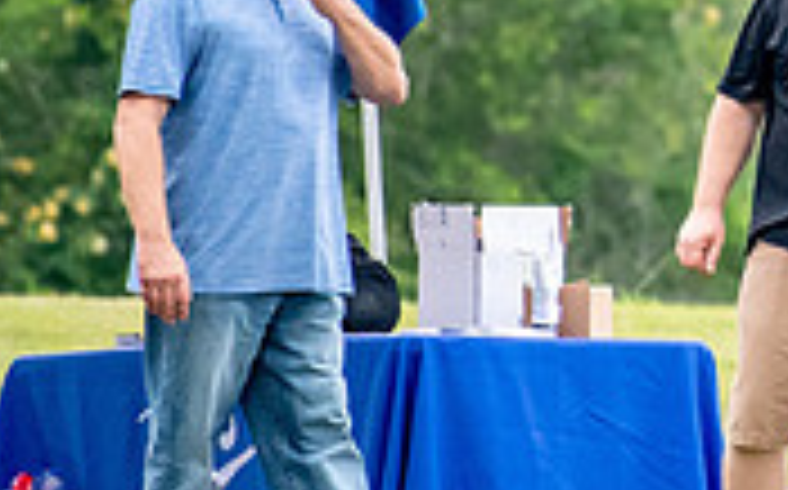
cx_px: 1103
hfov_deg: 0.8
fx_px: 54474
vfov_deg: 0.5
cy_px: -2
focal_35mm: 2539
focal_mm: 500
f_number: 5.6
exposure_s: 1/2000
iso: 3200
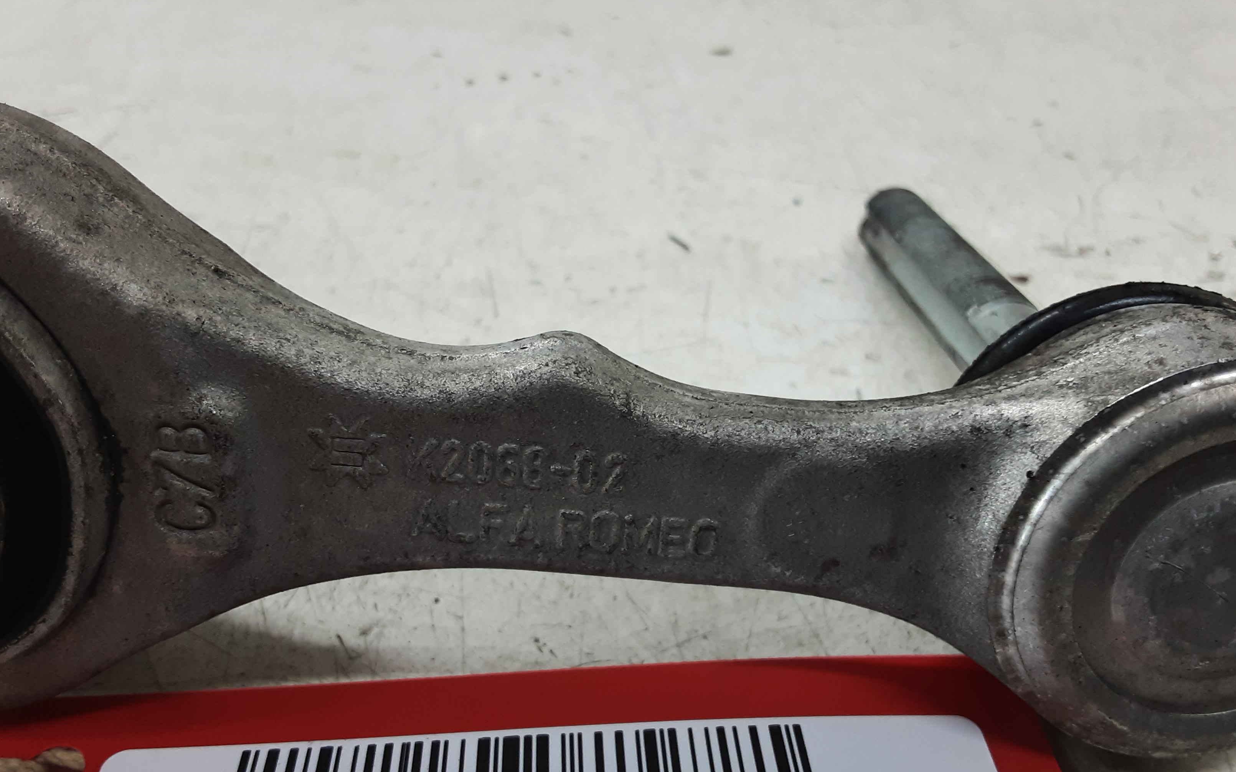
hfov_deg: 64.6
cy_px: 459
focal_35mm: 29
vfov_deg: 43.0
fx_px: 977
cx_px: 614
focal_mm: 2.91
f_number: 1.9
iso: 100
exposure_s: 1/50
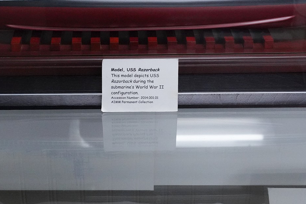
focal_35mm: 73
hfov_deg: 27.7
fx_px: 620
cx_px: 137
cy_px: 14
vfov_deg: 18.3
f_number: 9
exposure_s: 1/100
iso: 6400
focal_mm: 34
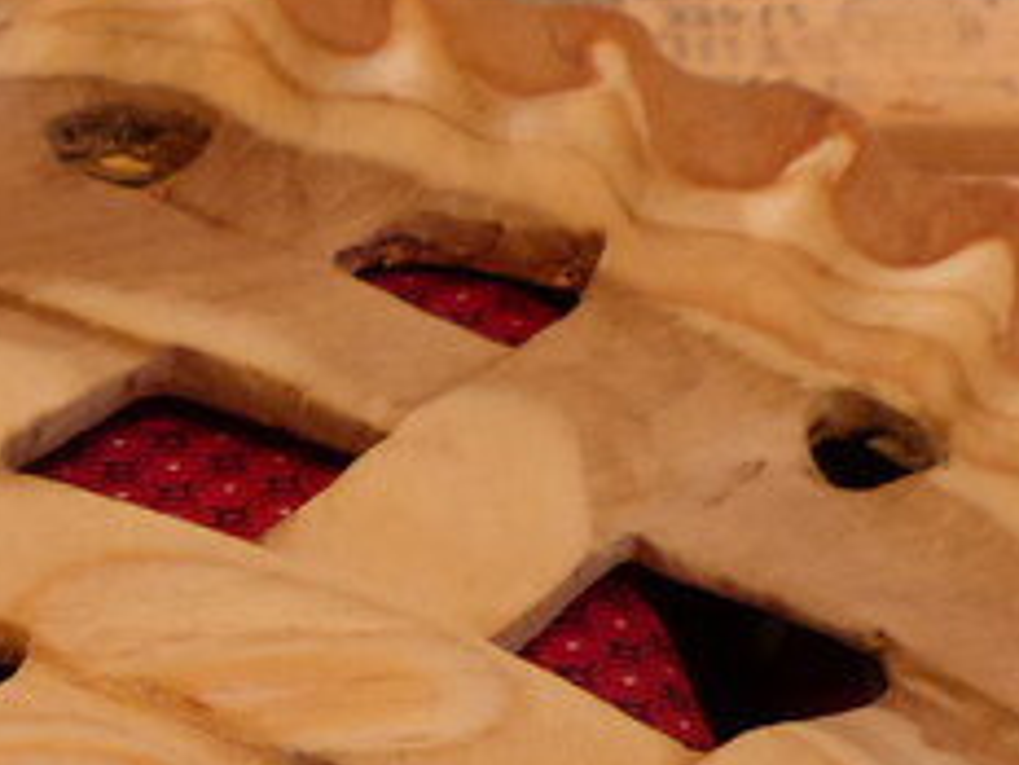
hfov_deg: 11.5
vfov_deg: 8.6
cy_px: 1235
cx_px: -176
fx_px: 4945
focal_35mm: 168
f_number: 2.8
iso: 100
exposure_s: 1/80
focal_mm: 6.8
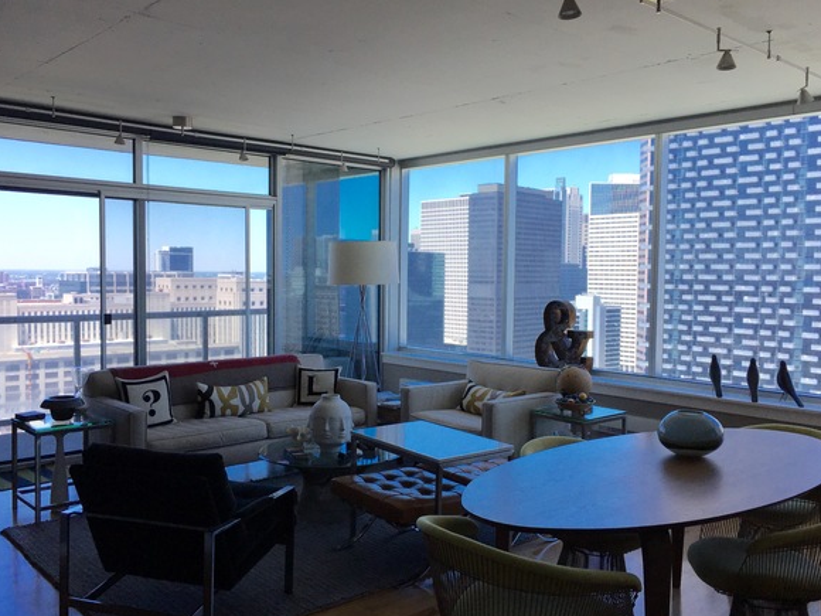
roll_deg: -1.7
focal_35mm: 32
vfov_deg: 44.2
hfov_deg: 56.8
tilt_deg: -1.7
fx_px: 759
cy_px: 317
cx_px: 422
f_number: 2.2
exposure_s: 1/366
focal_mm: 4.15
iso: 32
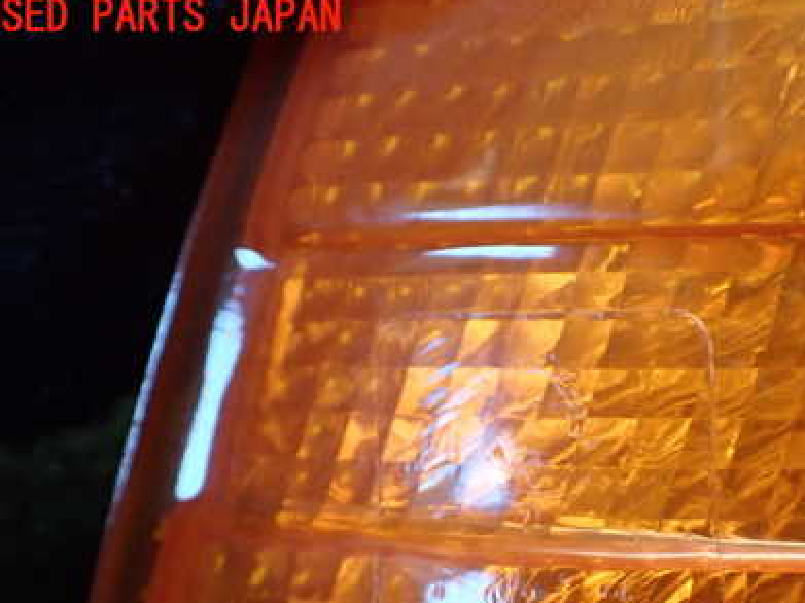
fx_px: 1069
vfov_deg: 30.9
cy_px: 455
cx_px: 585
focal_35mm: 46
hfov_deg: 40.3
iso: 640
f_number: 2.3
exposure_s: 1/125
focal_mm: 5.4
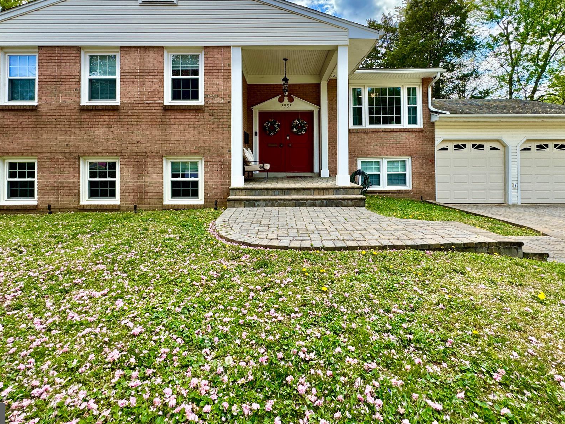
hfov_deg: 87.7
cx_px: 280
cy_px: 160
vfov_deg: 70.5
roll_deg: +0.7
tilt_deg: +1.2
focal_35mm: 18
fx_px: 294
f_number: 2.2
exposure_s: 1/392
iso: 40
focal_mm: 2.22
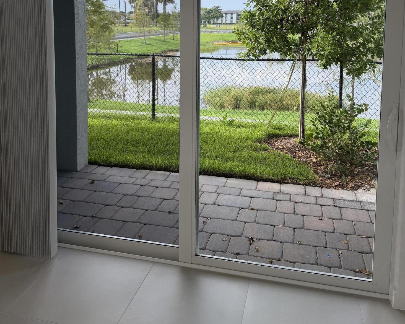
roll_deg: +0.0
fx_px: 384
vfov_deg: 43.2
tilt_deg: -4.0
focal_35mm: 32
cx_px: 207
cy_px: 56
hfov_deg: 55.7
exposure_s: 1/788
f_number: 1.78
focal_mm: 6.76
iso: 100
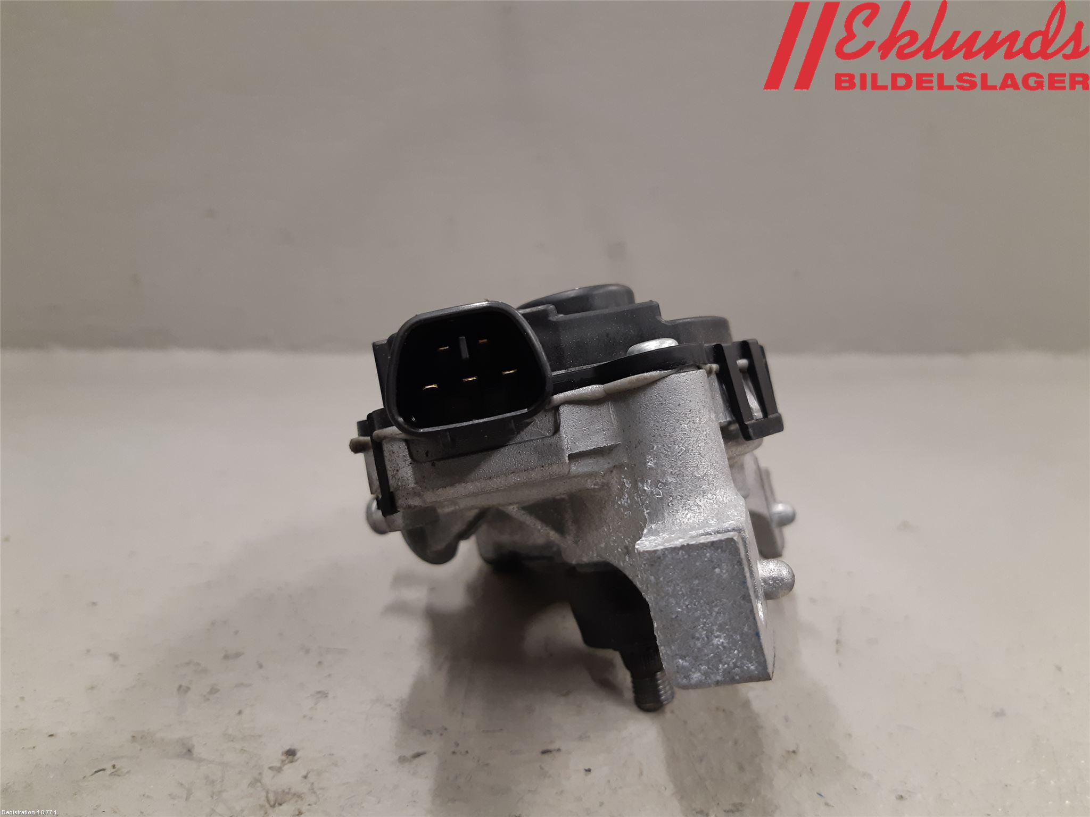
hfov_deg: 67.3
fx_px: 819
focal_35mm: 26
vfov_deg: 53.1
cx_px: 545
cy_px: 408
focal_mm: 3.93
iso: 160
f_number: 1.7
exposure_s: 1/50
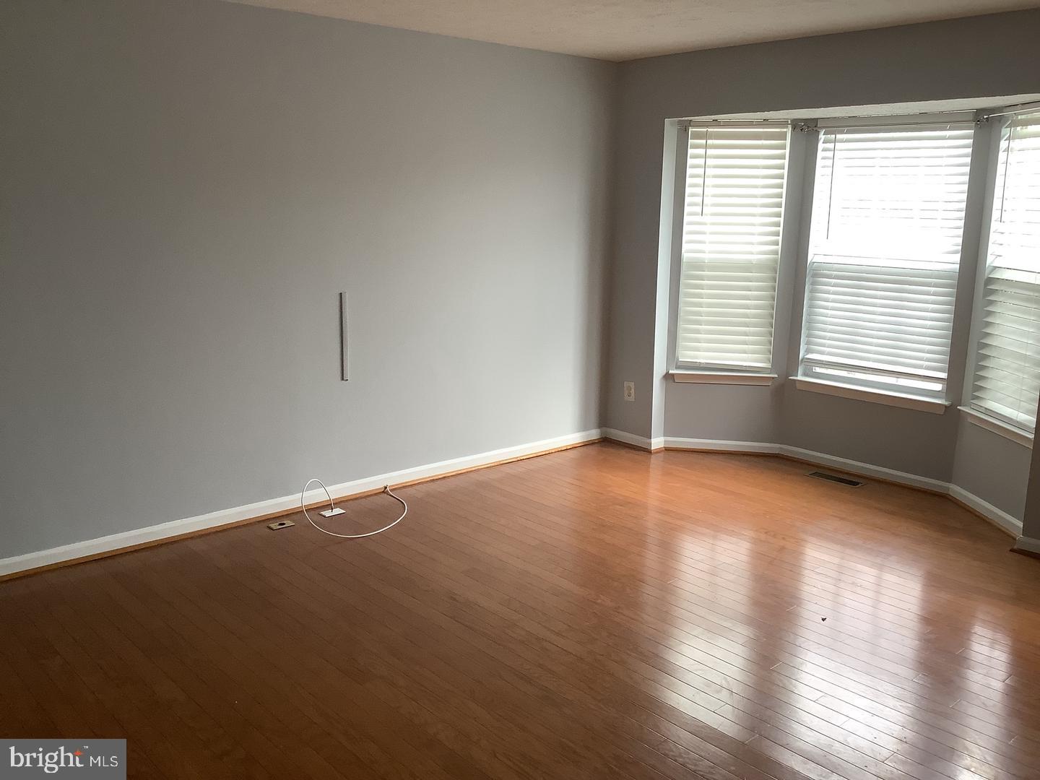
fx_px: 931
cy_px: 390
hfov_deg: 58.4
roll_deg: -1.3
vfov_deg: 45.4
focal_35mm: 31
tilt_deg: -11.7
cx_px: 520
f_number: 2.4
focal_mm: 3.3
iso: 64
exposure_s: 1/60
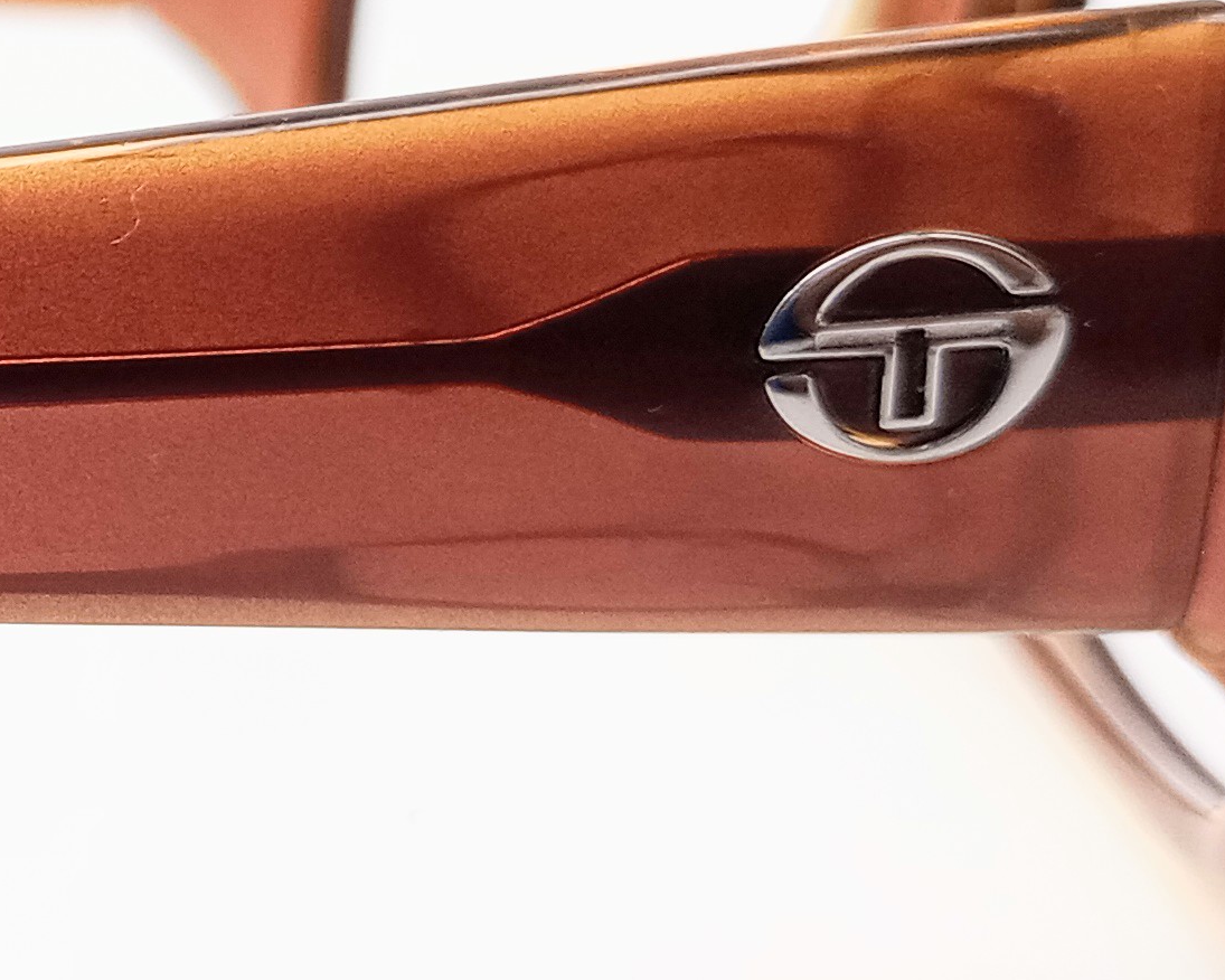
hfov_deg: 17.2
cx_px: -558
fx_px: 3698
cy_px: 601
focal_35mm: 102
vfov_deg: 15.1
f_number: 1.8
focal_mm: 4.27
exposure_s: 1/107
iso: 101
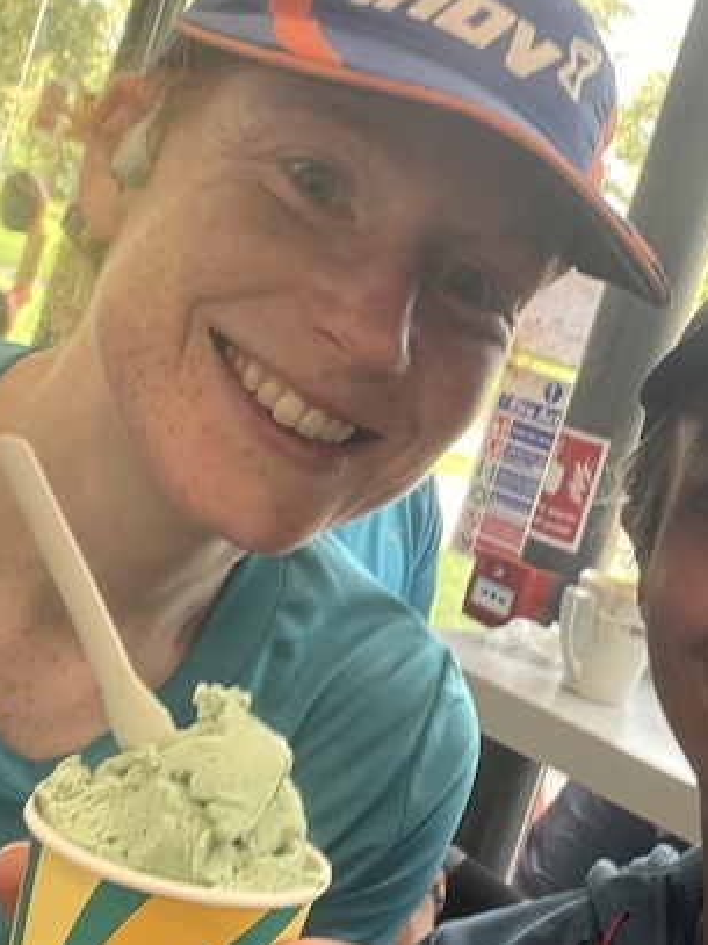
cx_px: 564
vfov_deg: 32.7
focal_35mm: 59
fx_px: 1610
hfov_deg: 24.4
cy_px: 420
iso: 64
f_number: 2.2
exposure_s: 1/50
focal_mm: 2.71
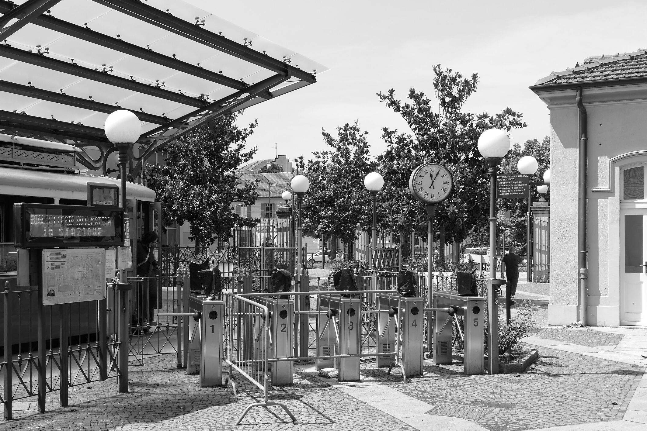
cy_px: 234
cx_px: 295
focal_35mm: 44
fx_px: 791
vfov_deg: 30.5
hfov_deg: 44.5
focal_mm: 14.24
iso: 100
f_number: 3.5
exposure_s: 1/1000
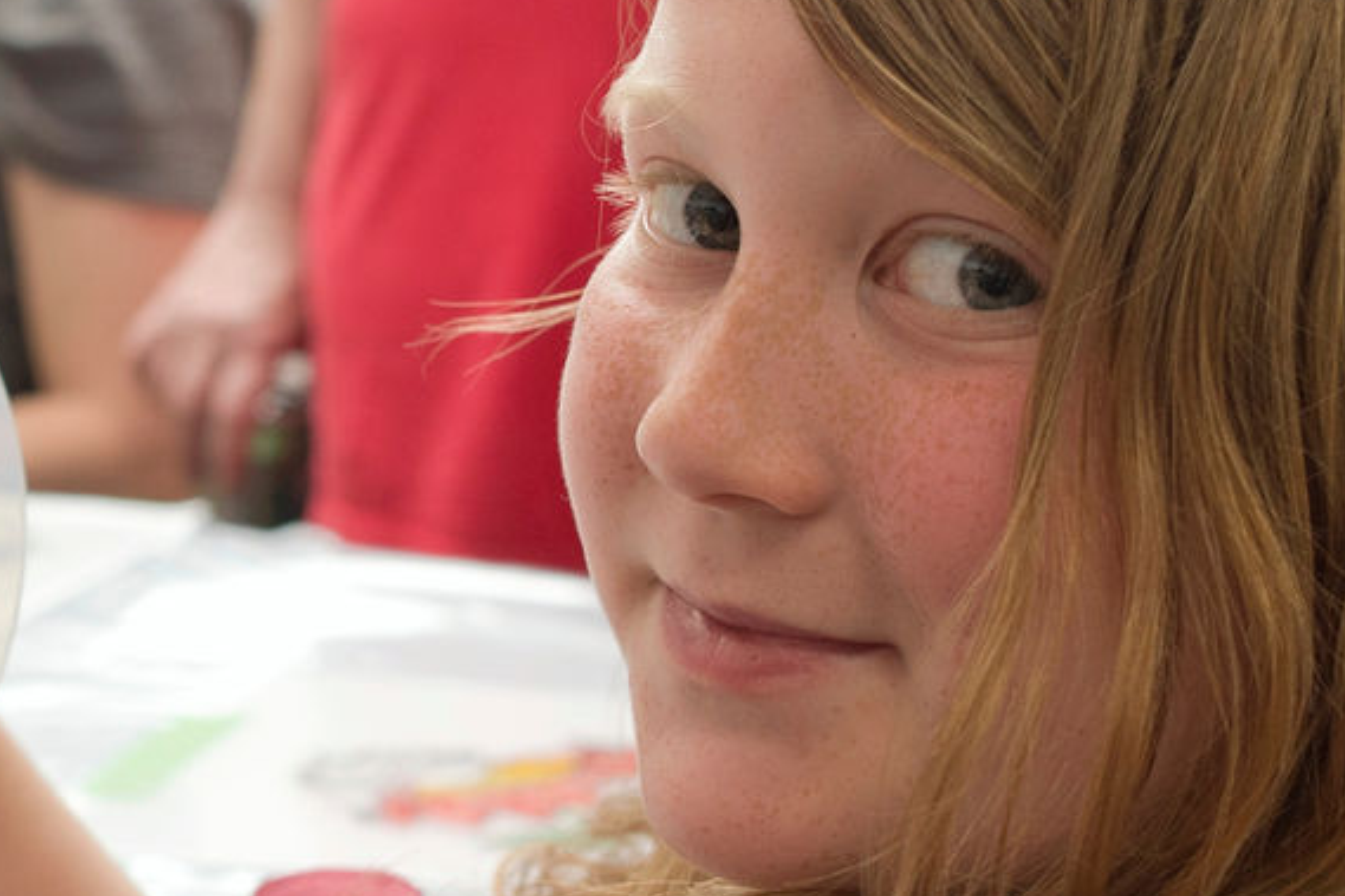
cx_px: 251
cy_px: 714
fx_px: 2353
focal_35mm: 63
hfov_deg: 31.0
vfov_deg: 21.3
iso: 500
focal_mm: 35
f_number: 5.6
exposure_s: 1/100
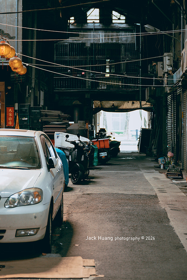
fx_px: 663
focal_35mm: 85
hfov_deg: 16.0
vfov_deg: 23.7
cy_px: 81
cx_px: 54
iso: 400
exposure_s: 1/100
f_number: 2.8
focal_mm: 57
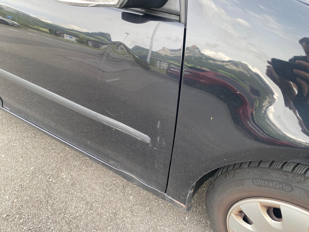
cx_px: 154
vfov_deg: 53.1
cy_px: 116
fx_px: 232
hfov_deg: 67.3
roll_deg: +3.7
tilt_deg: -37.8
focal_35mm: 26
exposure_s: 1/122
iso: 40
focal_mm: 4.25
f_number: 1.8
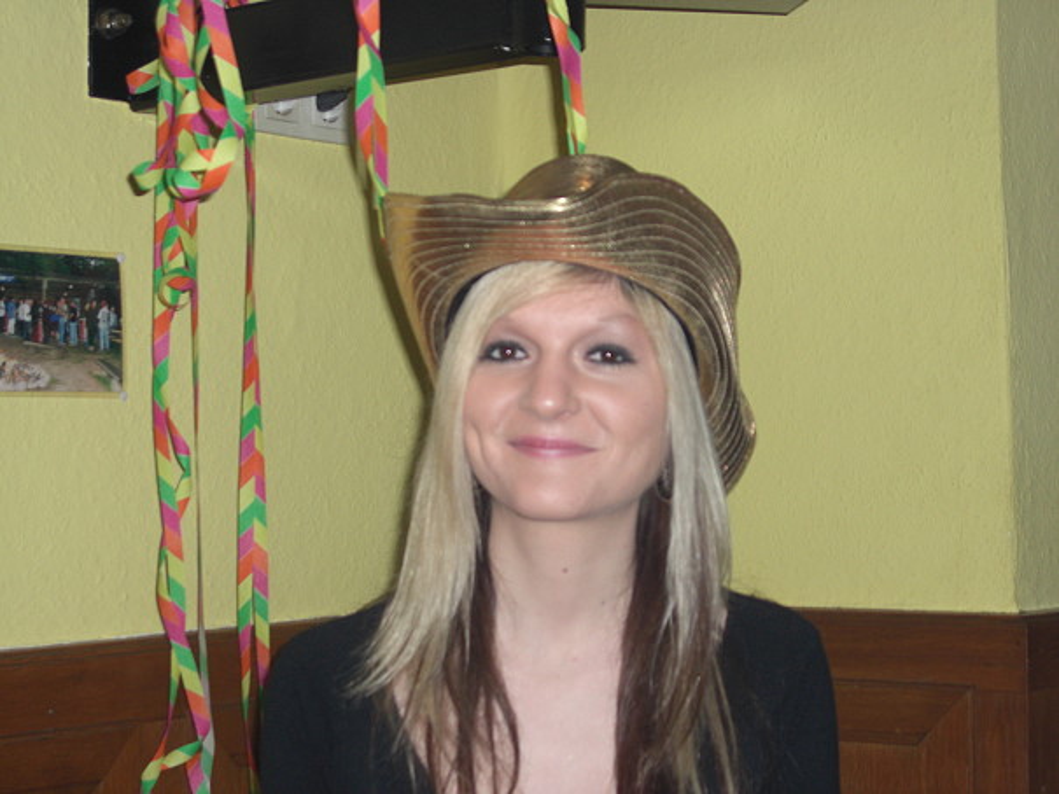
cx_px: 530
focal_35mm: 68
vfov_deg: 21.6
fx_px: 2081
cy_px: 397
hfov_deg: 28.6
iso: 200
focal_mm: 14.2
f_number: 4
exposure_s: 1/60
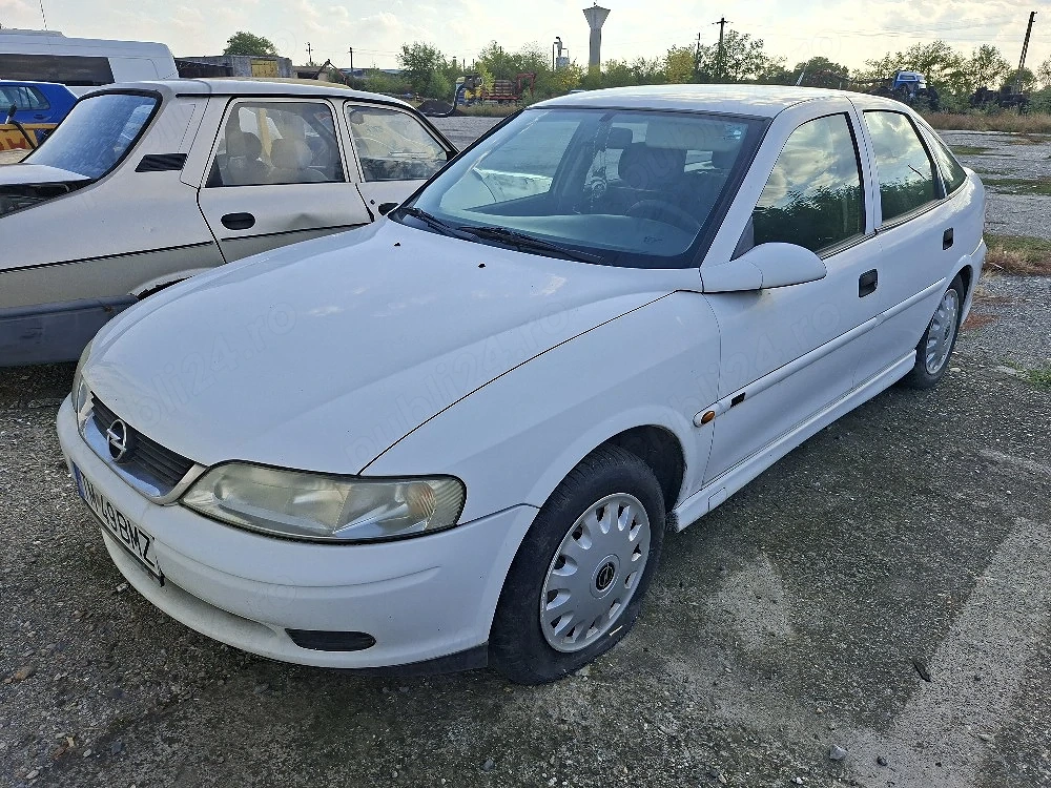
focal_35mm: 23
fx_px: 698
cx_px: 526
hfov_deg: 73.9
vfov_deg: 58.9
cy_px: 394
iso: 50
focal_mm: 5.54
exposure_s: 1/1667
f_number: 1.8
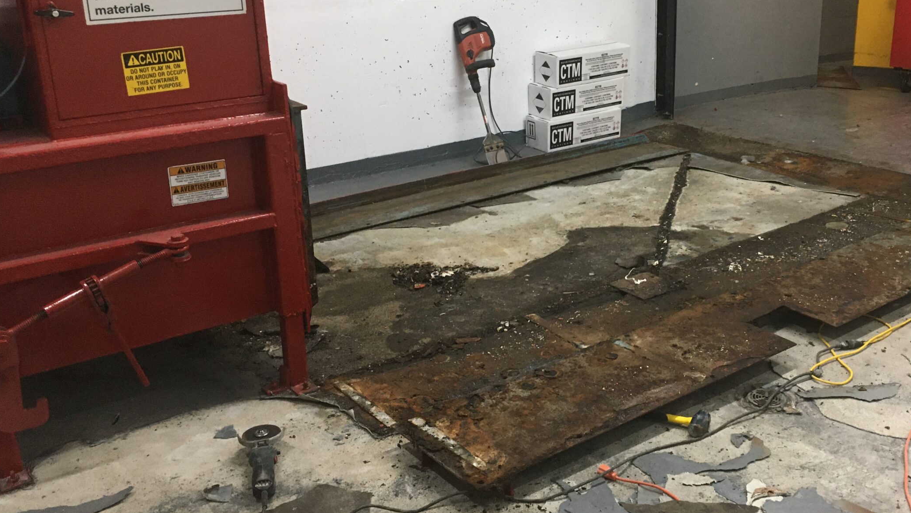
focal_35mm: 39
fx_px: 942
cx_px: 557
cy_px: 224
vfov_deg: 30.4
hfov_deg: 51.2
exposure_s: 1/30
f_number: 2.2
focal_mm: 4.15
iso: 125
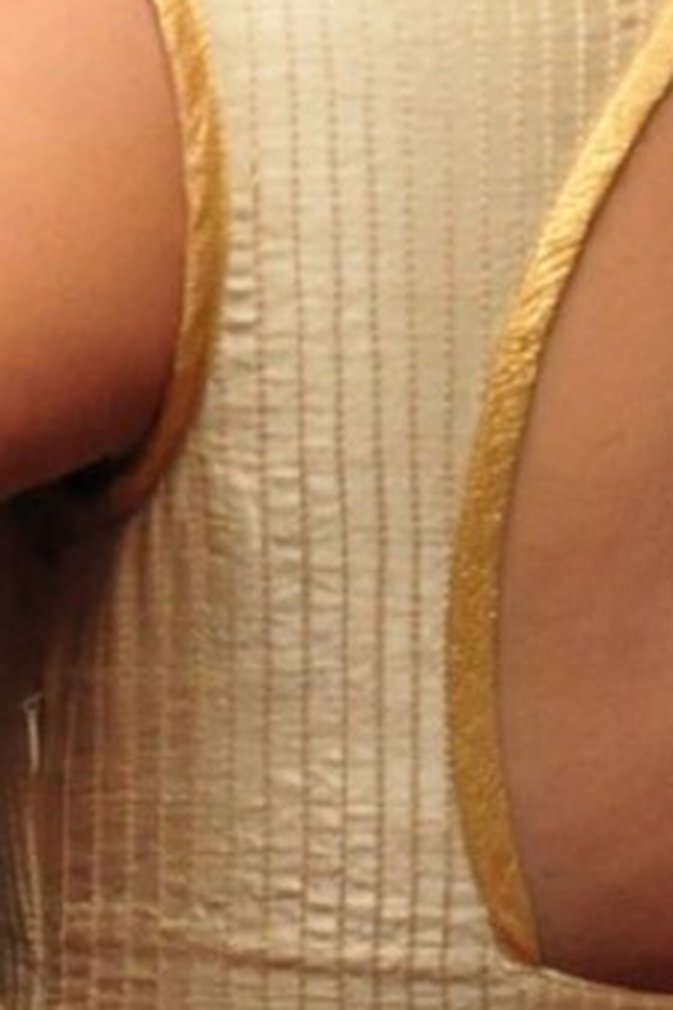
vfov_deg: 7.7
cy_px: 594
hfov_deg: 5.2
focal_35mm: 266
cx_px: 607
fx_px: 7458
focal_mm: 40
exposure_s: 1/125
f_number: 6.3
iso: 2000
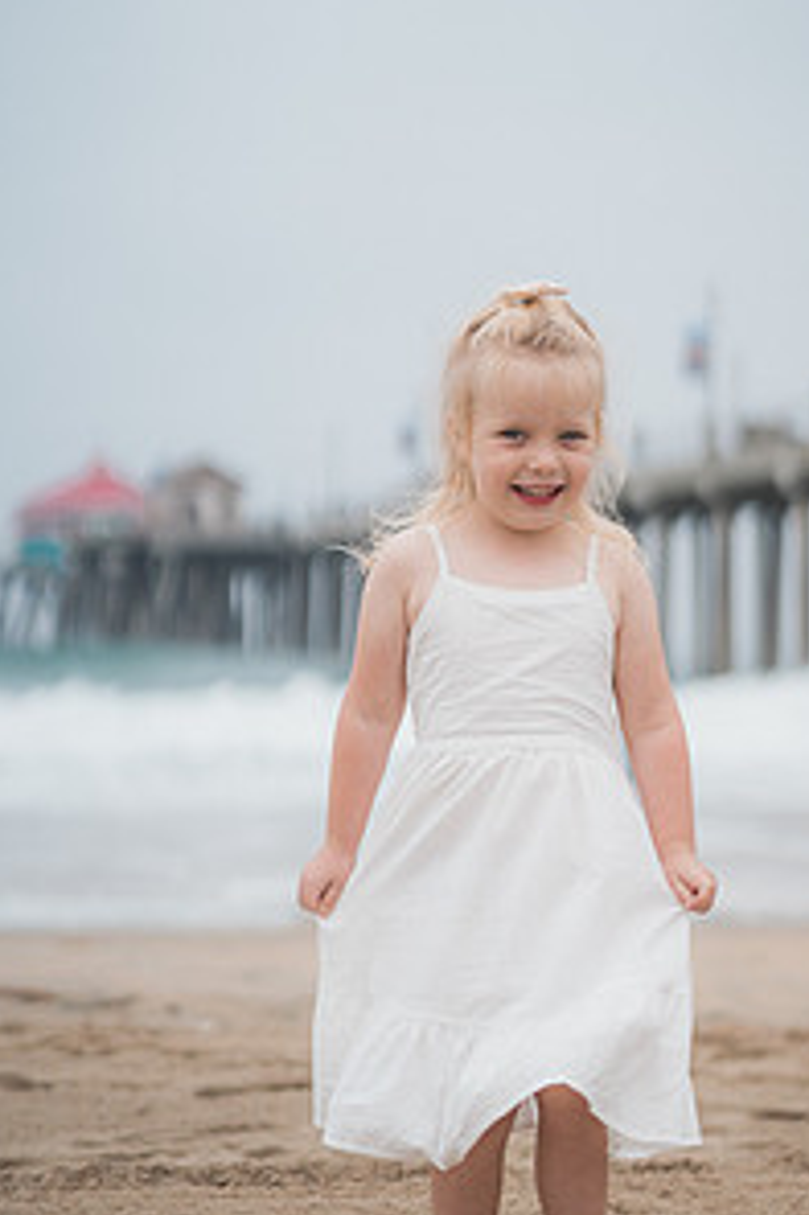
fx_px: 2565
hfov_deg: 17.9
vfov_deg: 26.7
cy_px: 636
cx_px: 431
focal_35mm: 76
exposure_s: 1/4000
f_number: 1.4
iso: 160
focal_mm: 50
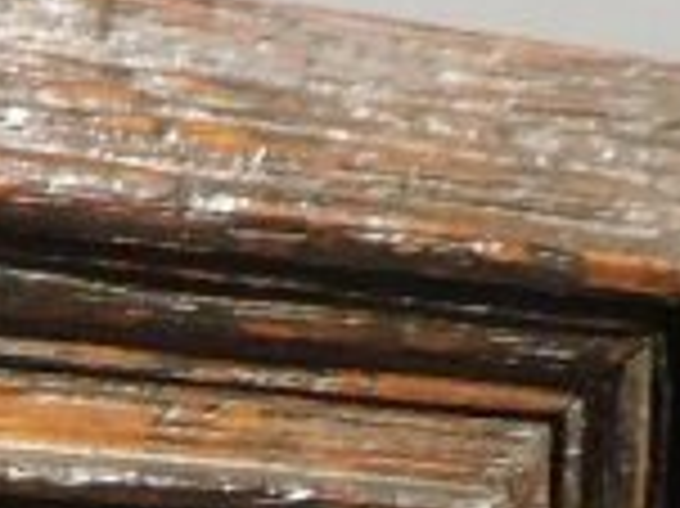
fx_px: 3749
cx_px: -594
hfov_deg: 9.8
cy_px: 1241
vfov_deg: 7.3
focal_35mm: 191
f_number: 3.3
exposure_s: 1/20
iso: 400
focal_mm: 4.3
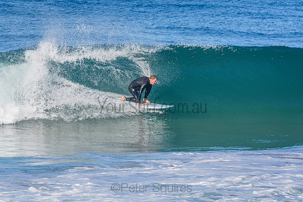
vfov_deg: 1.8
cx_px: 152
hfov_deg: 2.7
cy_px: 101
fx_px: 6314
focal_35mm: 750
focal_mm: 500
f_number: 5.6
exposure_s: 1/2000
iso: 400
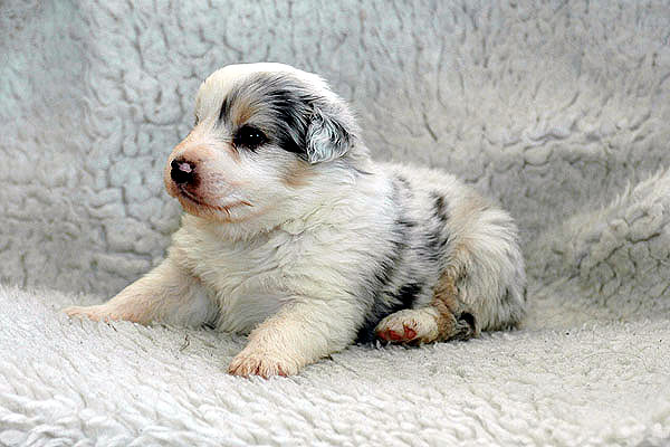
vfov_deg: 16.3
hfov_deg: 24.2
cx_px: 335
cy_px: 224
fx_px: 1563
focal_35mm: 84
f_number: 5
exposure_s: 1/60
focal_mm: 56
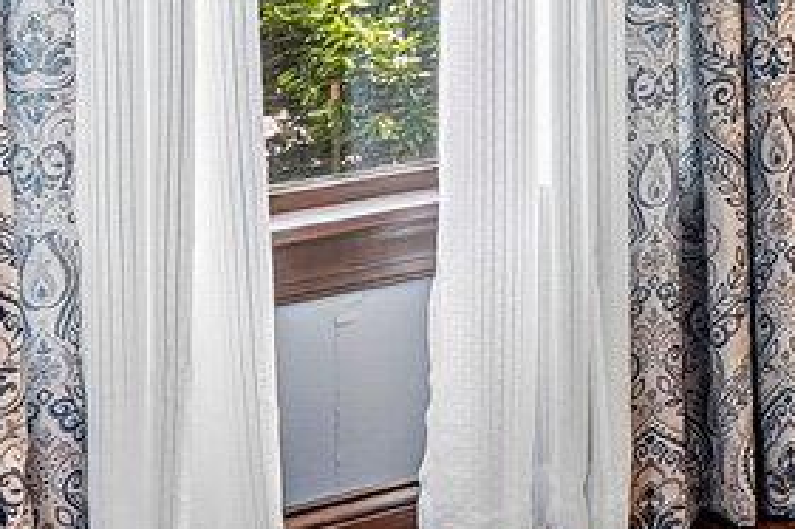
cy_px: -355
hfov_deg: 12.5
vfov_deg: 12.5
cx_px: 2173
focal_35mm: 102
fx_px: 2251
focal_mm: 14
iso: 800
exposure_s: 1/15
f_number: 8
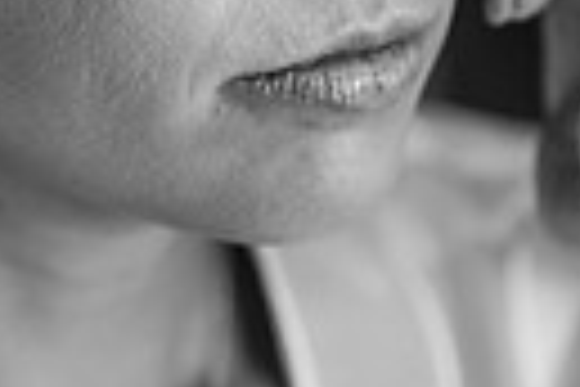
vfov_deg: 3.6
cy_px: -212
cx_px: 81
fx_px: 6154
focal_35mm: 382
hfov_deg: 5.4
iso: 180
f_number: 1.8
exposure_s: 1/200
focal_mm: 85
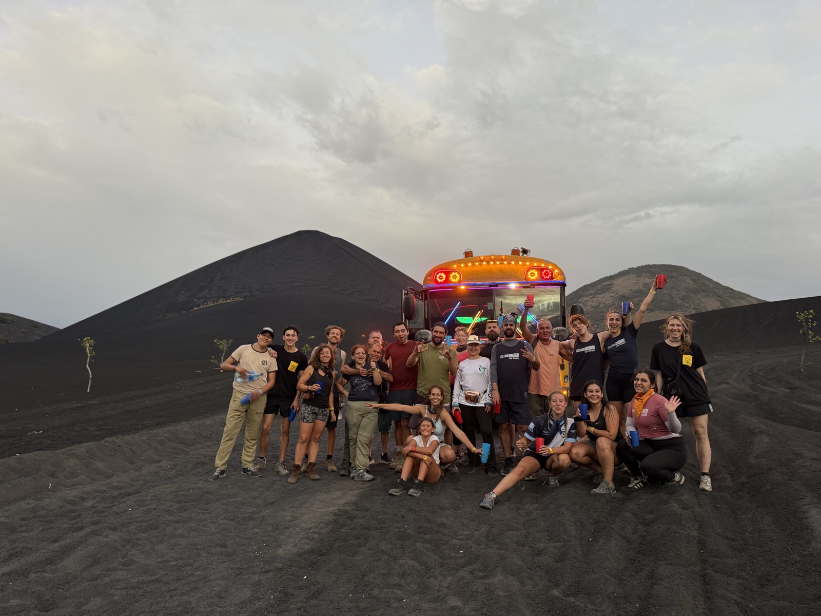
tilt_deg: +8.3
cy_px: 308
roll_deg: -2.5
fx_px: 569
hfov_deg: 71.6
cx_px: 410
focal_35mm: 24
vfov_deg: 56.8
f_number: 1.78
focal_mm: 6.76
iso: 160
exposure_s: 1/48
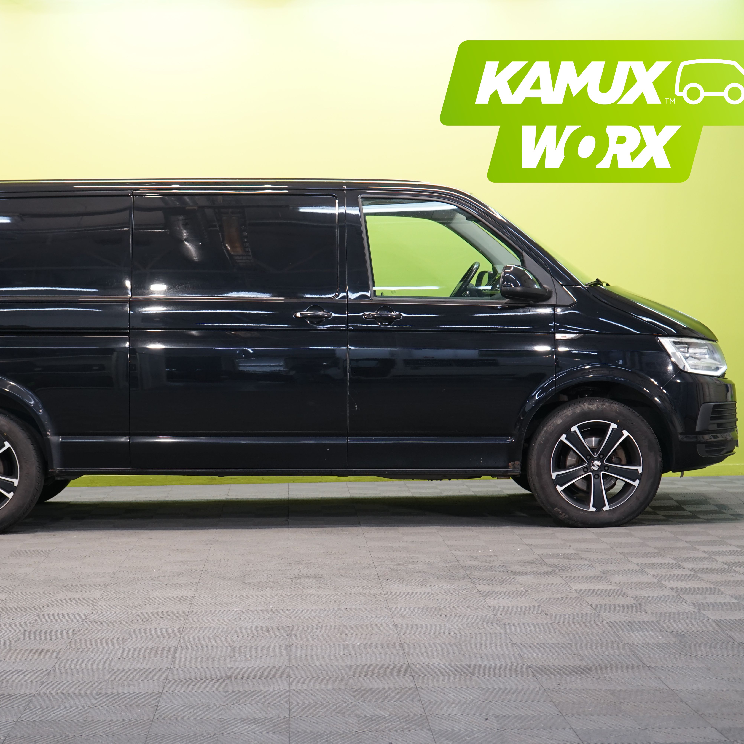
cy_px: 372
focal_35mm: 74
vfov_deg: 23.4
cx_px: 278
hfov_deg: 23.3
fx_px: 1799
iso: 500
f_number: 5.6
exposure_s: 1/20
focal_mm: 58
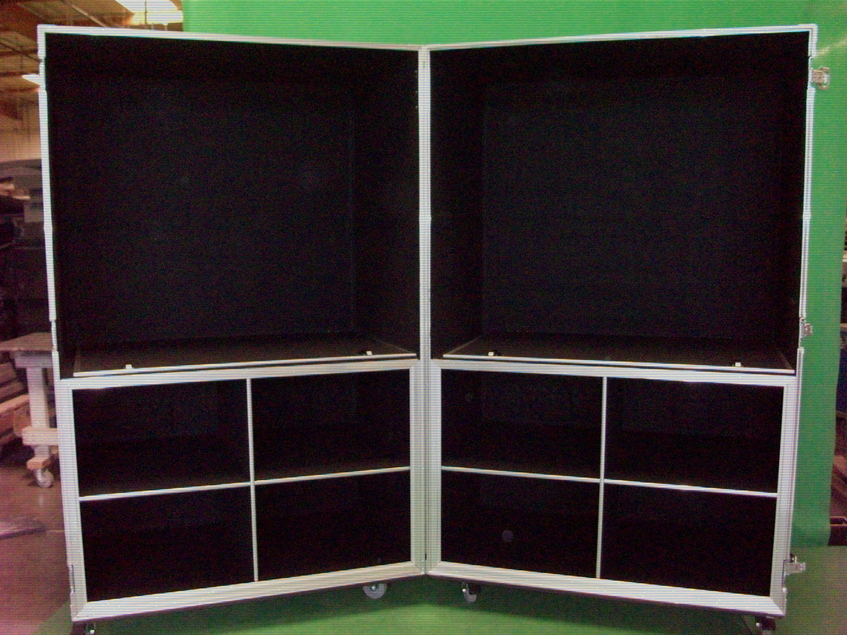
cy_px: 318
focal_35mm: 34
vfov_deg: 41.8
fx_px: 832
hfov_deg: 54.0
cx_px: 424
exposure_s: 1/60
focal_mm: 5.7
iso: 320
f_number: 2.8
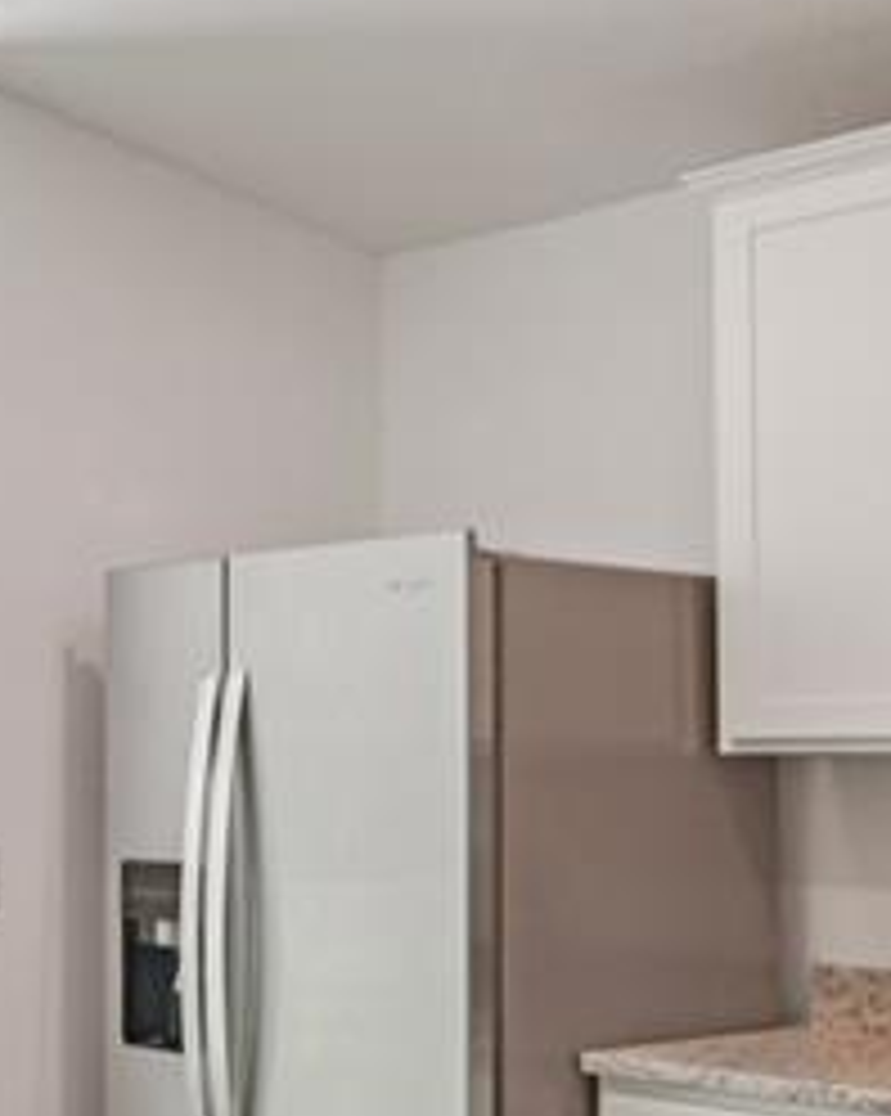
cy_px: 814
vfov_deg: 30.1
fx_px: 2046
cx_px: 40
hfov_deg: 23.7
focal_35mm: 62
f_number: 8
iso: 400
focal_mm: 16
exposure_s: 1/60
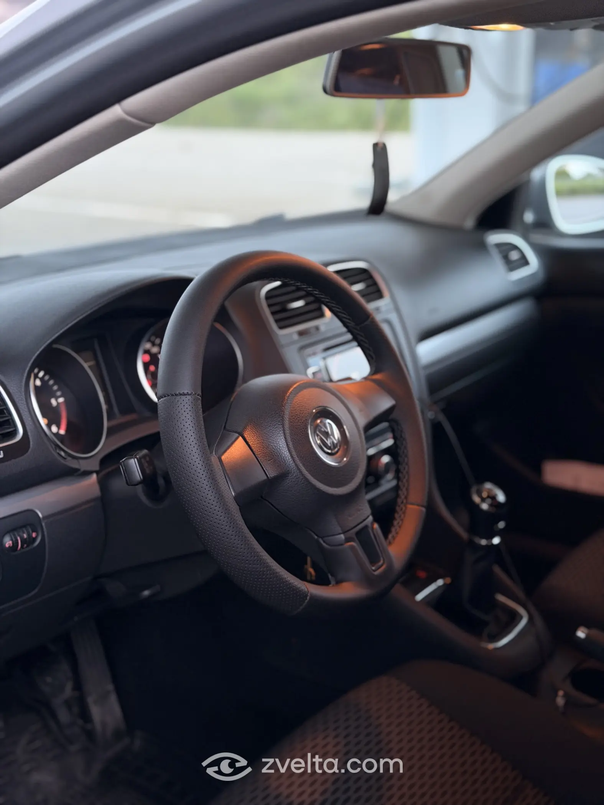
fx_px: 1117
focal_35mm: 48
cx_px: 302
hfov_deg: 30.3
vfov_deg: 39.7
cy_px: 402
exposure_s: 1/42
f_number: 1.78
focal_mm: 6.76
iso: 250
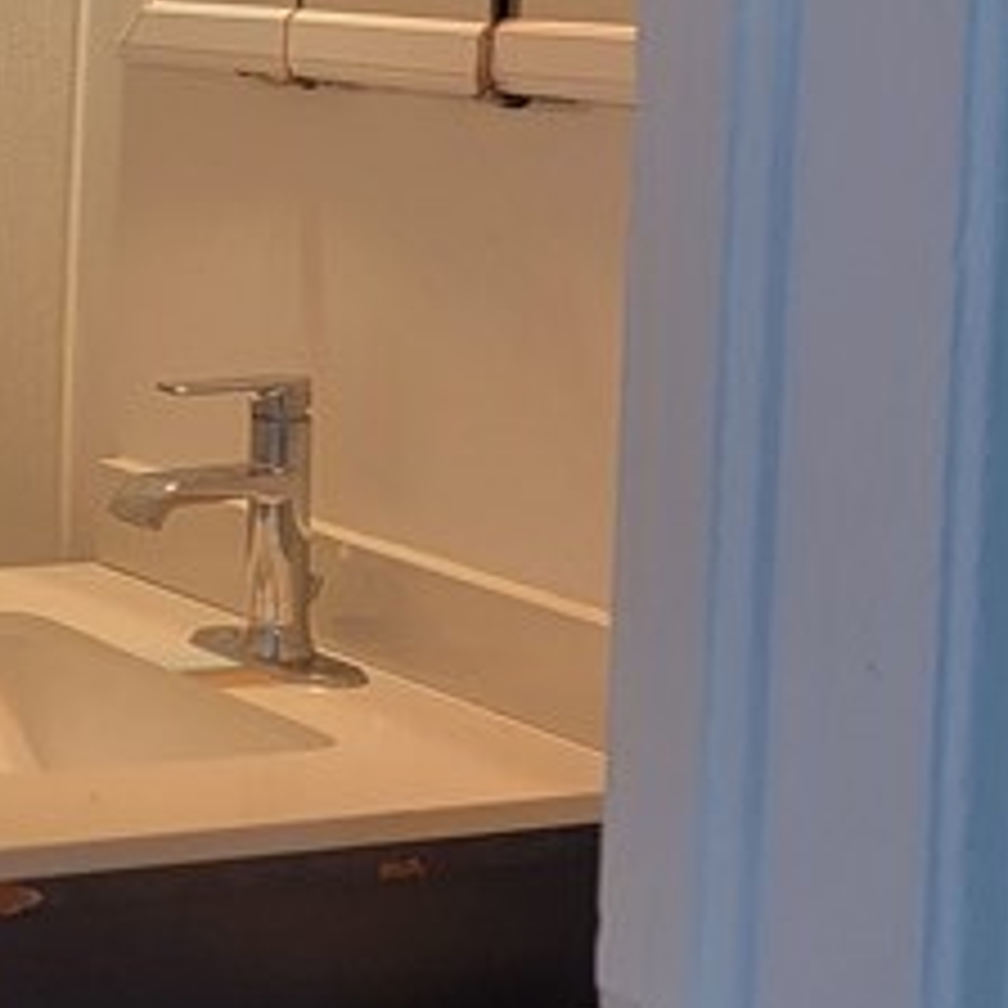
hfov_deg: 16.2
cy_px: 166
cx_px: -558
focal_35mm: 97
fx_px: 3196
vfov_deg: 17.7
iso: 250
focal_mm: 6.7
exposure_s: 1/120
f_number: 1.8
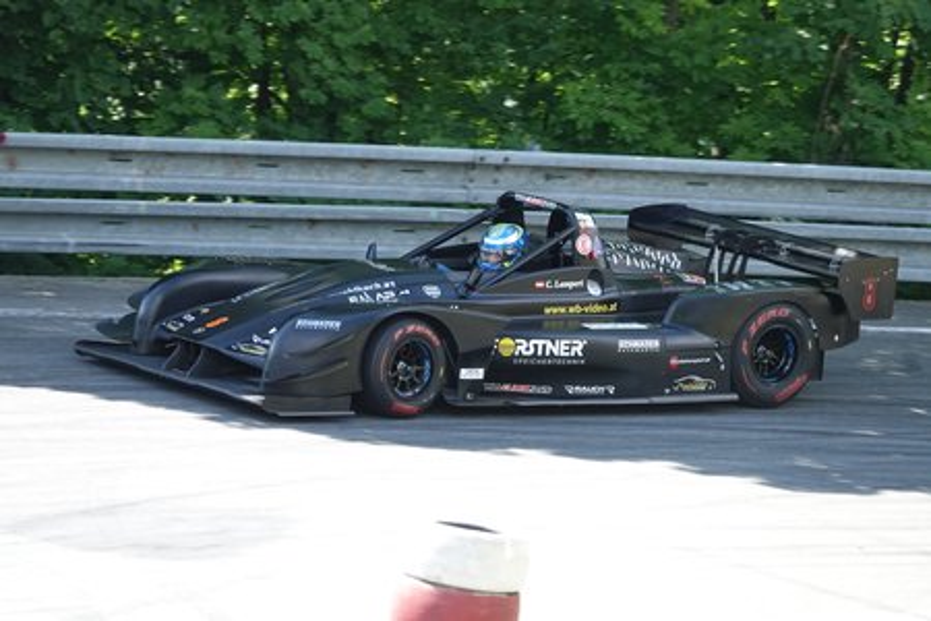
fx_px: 8016
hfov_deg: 6.6
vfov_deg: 4.4
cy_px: 310
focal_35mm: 310
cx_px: 466
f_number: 4
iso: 640
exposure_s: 1/800
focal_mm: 113.69
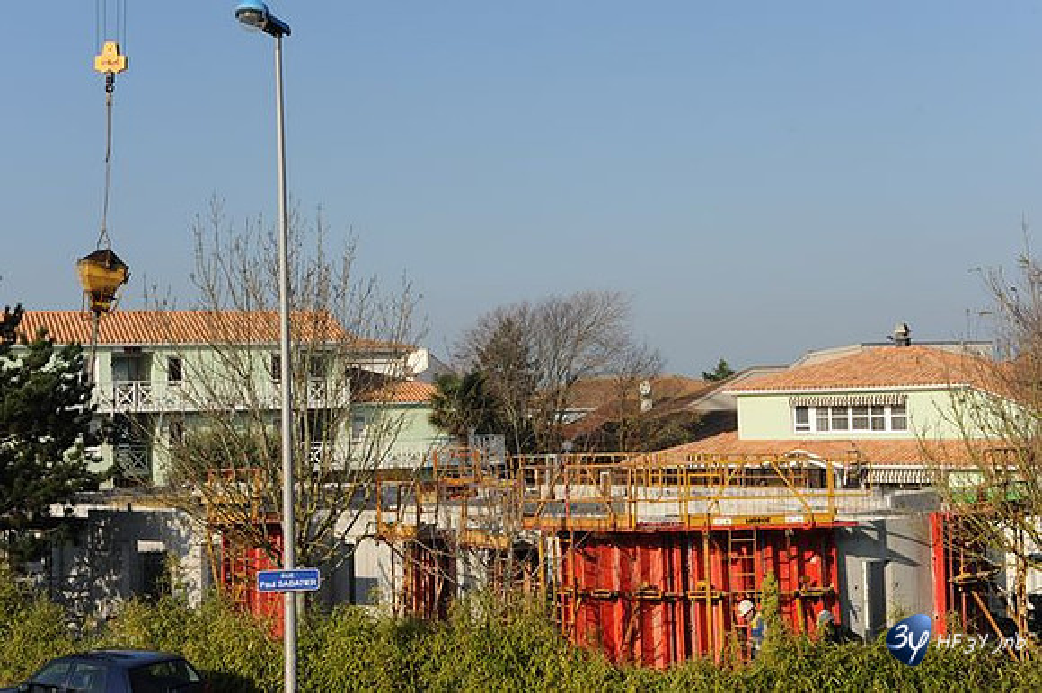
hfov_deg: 33.4
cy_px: 346
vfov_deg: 22.6
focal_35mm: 60
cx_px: 521
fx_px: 1736
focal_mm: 60
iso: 400
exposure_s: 1/500
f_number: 11
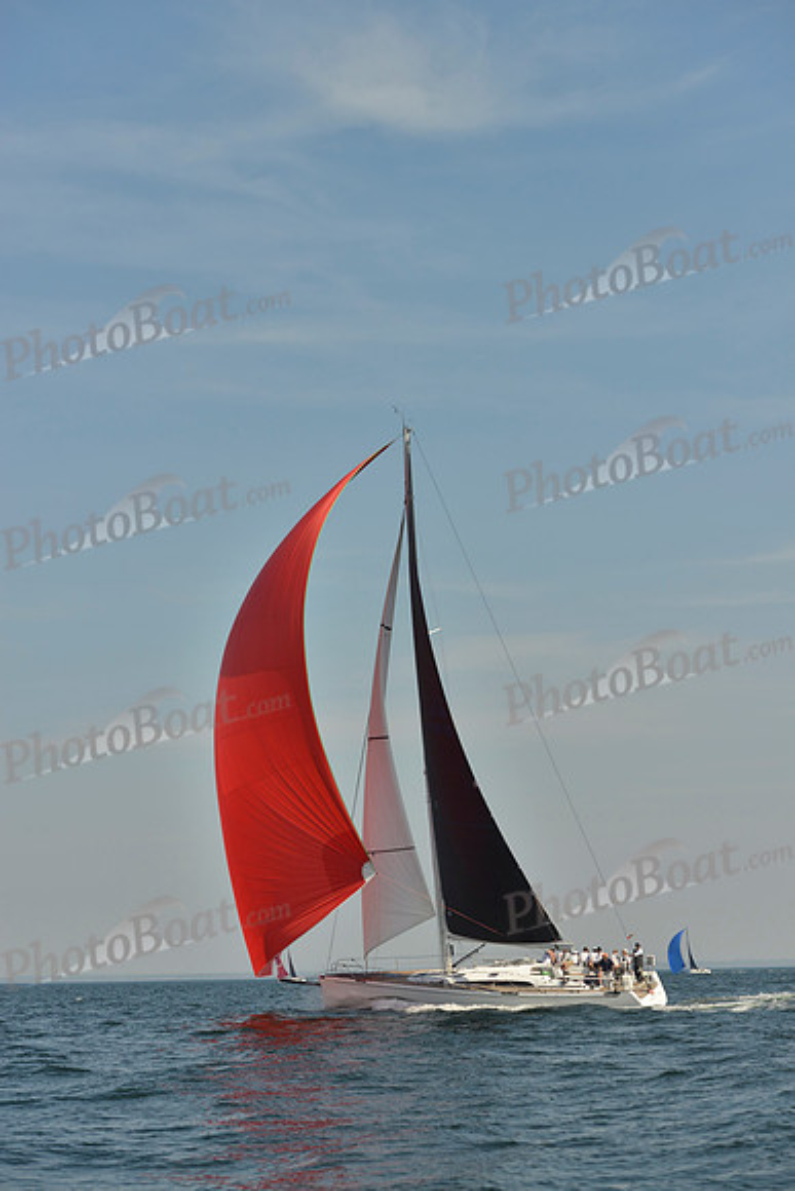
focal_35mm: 70
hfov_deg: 19.5
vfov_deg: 28.8
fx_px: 2317
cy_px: 596
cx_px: 398
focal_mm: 70
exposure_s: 1/1600
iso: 200
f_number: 6.3
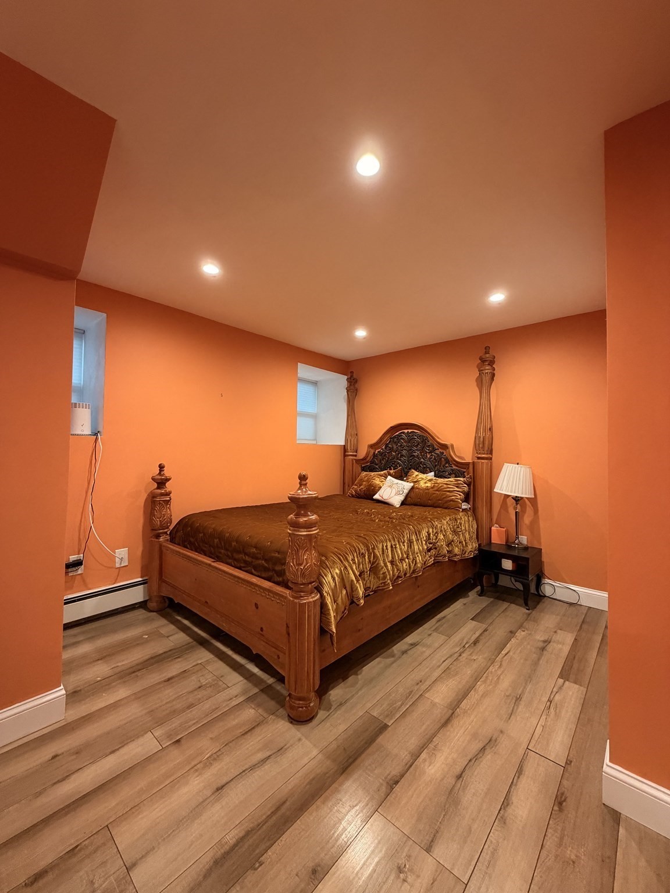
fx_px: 361
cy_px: 446
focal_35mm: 14
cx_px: 335
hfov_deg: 85.7
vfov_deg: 102.1
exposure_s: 1/60
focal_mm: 2.22
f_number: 2.2
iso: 400
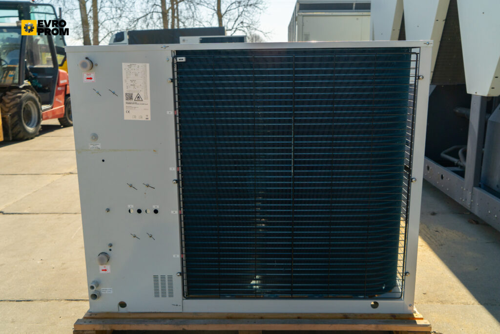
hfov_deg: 58.7
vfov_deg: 41.1
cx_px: 250
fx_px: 444
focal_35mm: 32
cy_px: 167
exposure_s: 1/1000
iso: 250
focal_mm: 32
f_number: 5
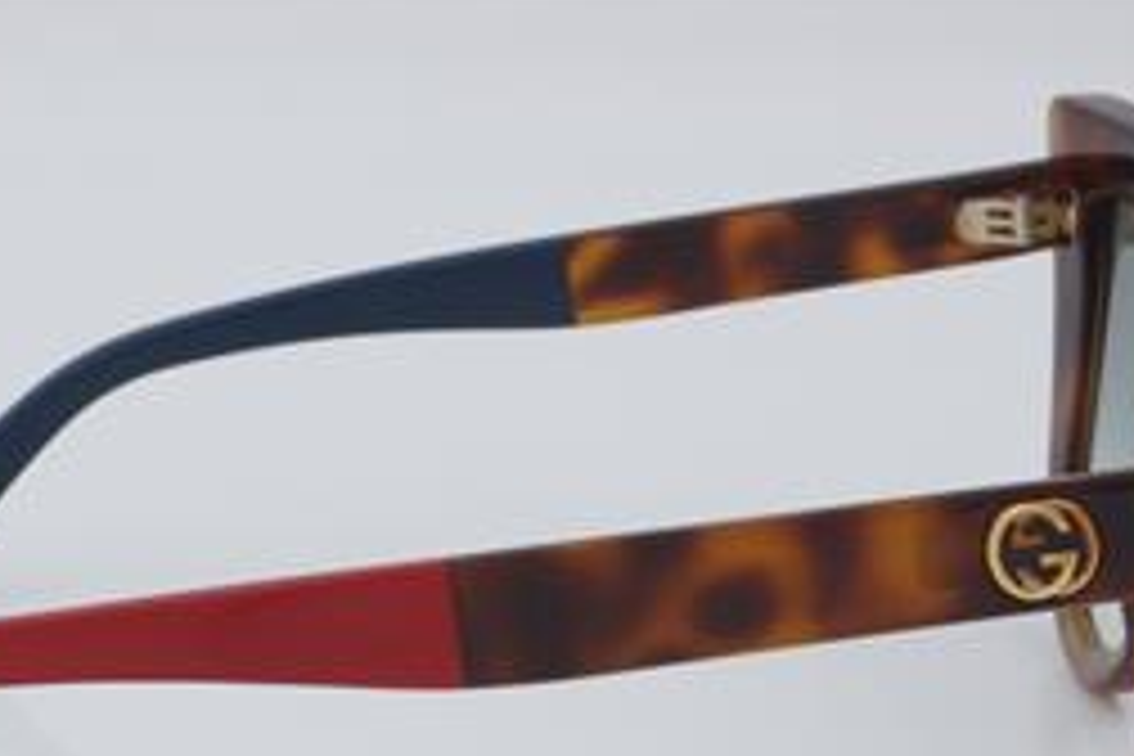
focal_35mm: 119
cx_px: 405
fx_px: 3748
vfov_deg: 11.5
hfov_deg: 17.2
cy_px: 572
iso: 100
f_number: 32
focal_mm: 50
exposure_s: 1/4
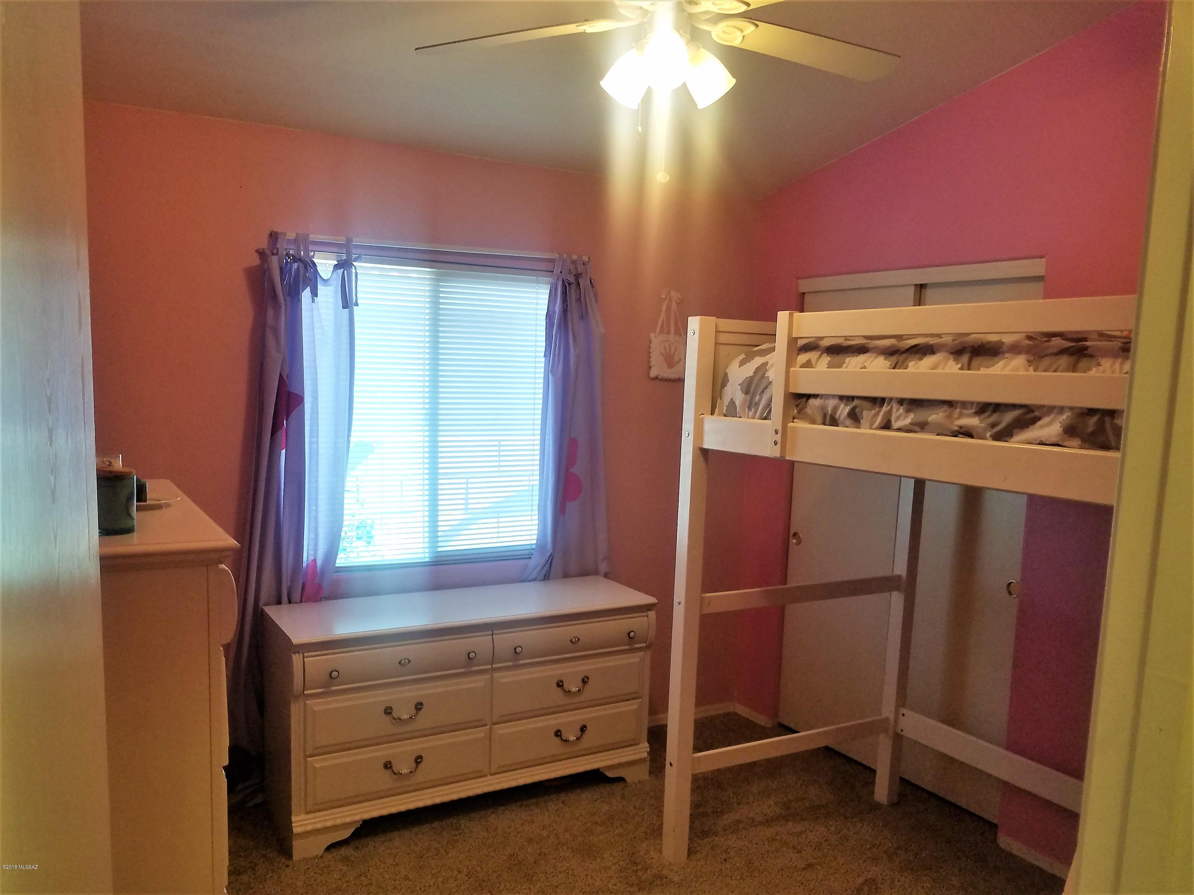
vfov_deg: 53.1
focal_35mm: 26
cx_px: 597
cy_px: 448
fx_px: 897
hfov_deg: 67.3
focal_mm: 4.2
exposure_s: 1/60
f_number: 1.7
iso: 100
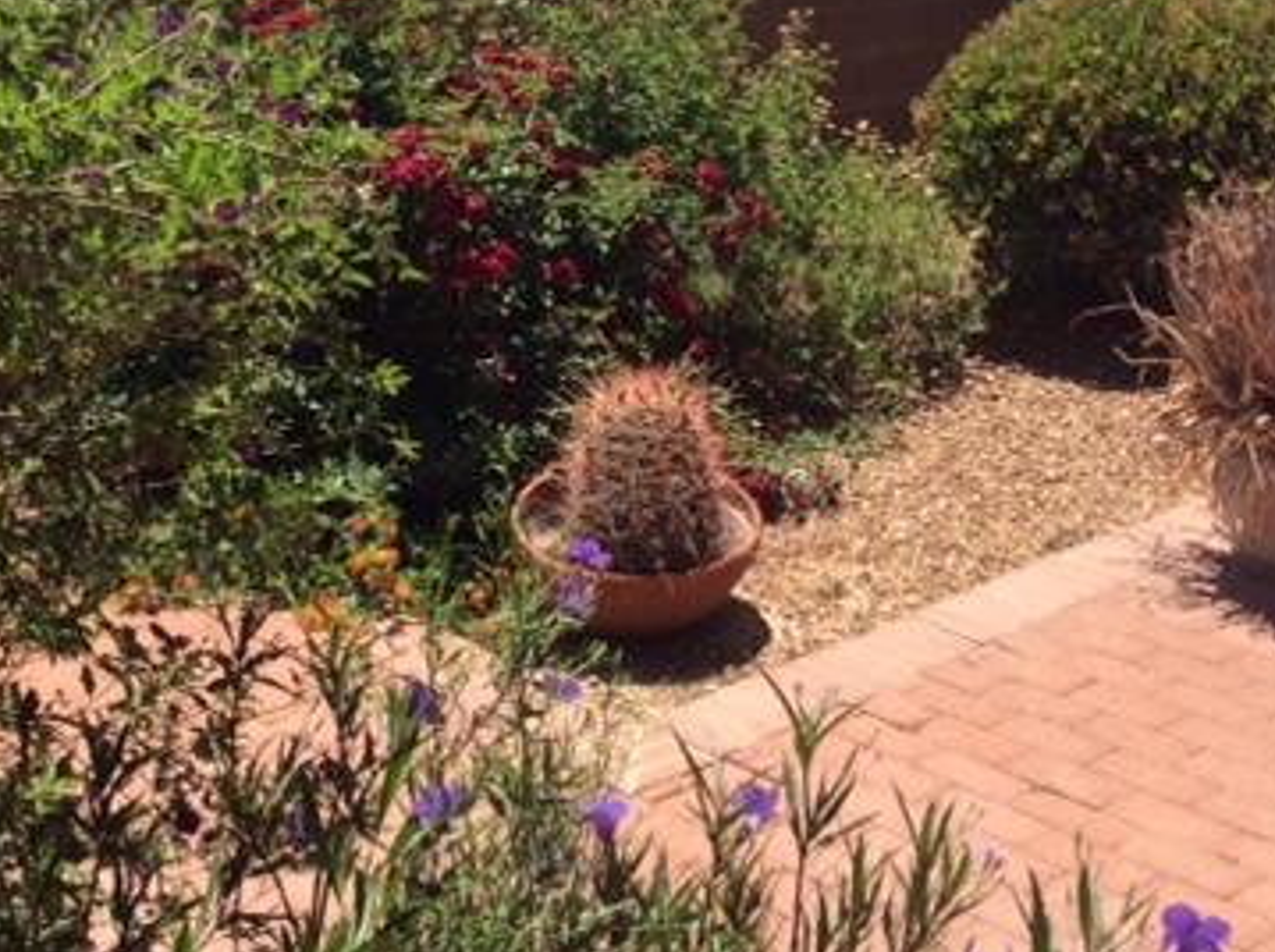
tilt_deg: -8.5
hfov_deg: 33.8
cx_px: 558
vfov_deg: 24.9
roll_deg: +3.8
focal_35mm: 57
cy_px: 117
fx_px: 2096
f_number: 2.4
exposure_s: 1/1192
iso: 32
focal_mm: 3.3
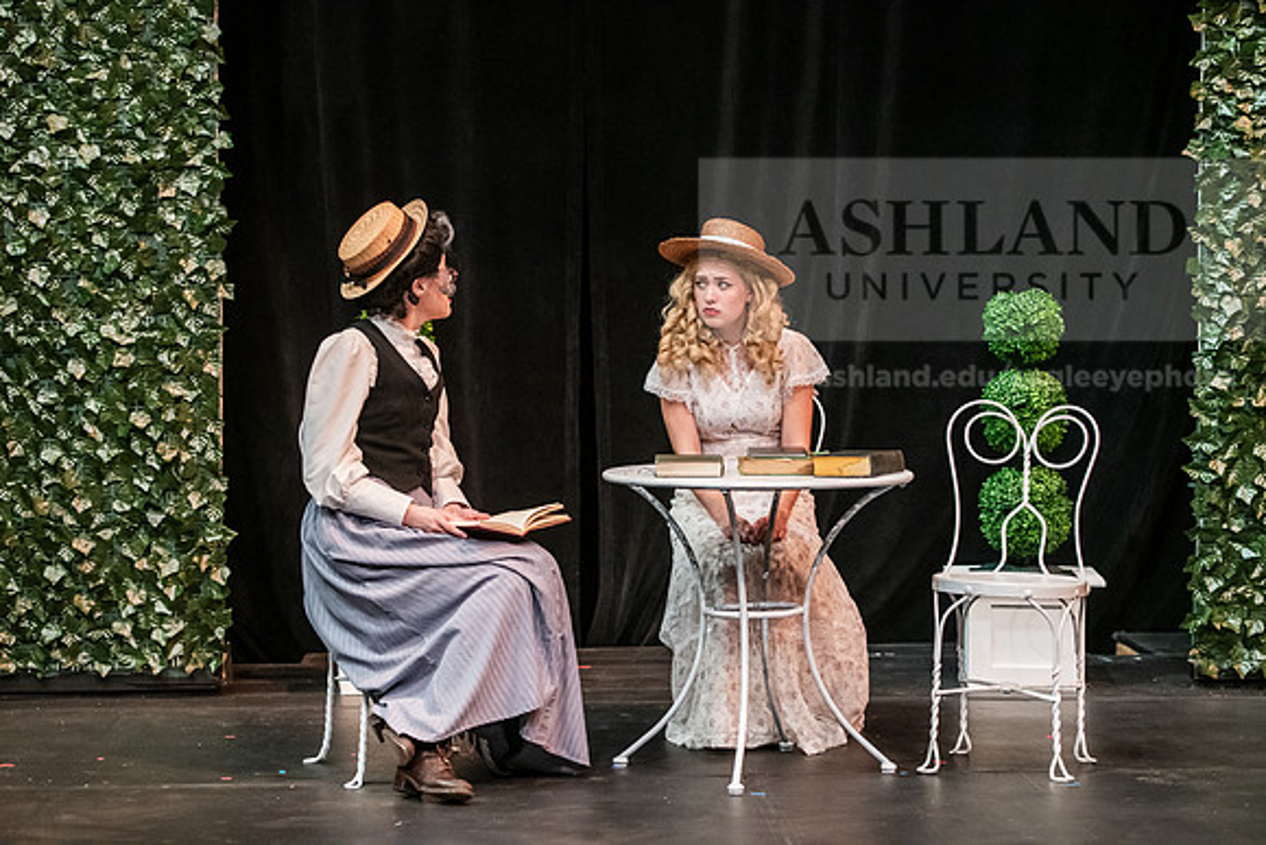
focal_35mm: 86
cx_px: 633
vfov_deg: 15.9
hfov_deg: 23.6
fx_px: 3025
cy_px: 422
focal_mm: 86
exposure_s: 1/200
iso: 3200
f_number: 3.2
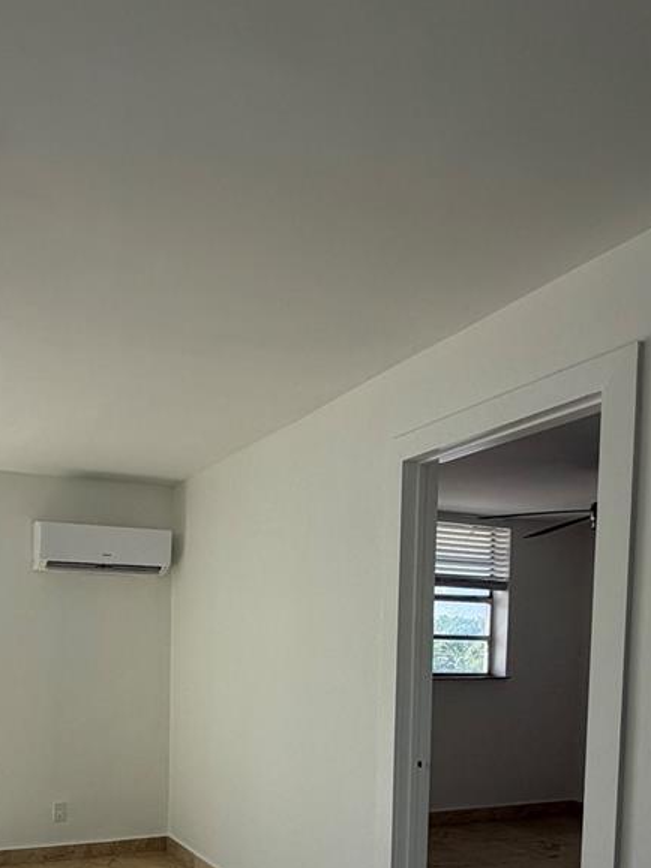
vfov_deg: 57.1
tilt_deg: -3.4
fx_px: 727
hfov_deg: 45.9
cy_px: 694
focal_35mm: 29
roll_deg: -0.7
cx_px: 136
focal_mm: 2.22
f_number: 2.2
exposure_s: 1/502
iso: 50
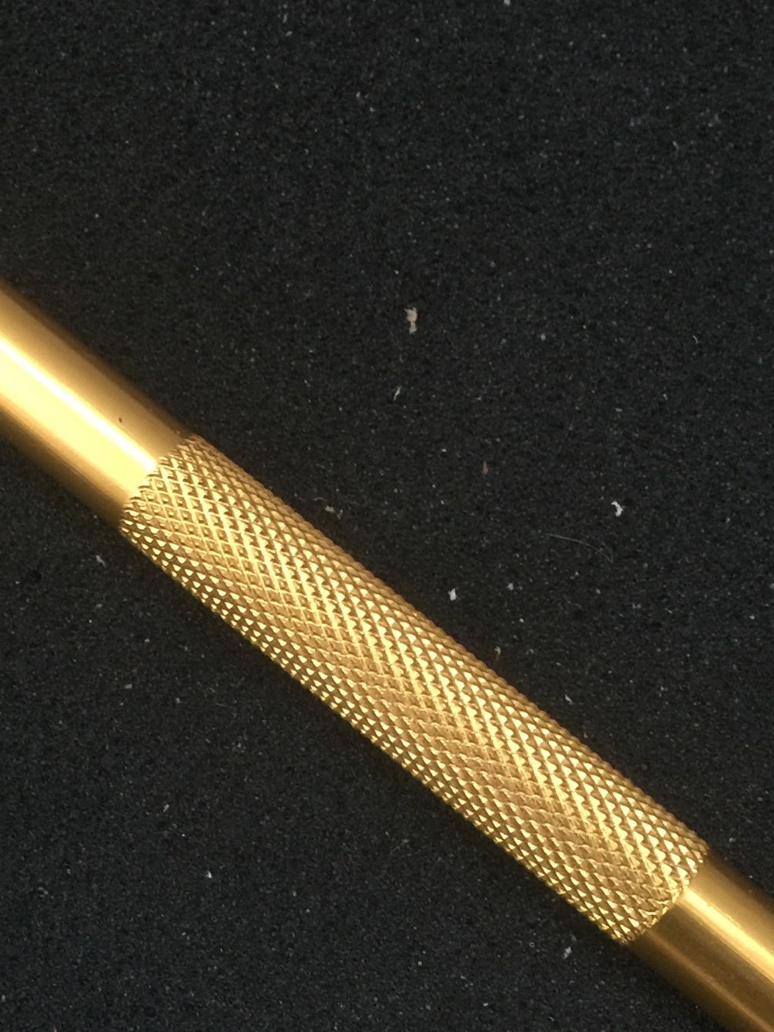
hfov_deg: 24.7
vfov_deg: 32.8
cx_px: 135
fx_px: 1729
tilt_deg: -81.3
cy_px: 734
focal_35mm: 58
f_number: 2.2
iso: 125
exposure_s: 1/17
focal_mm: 4.15
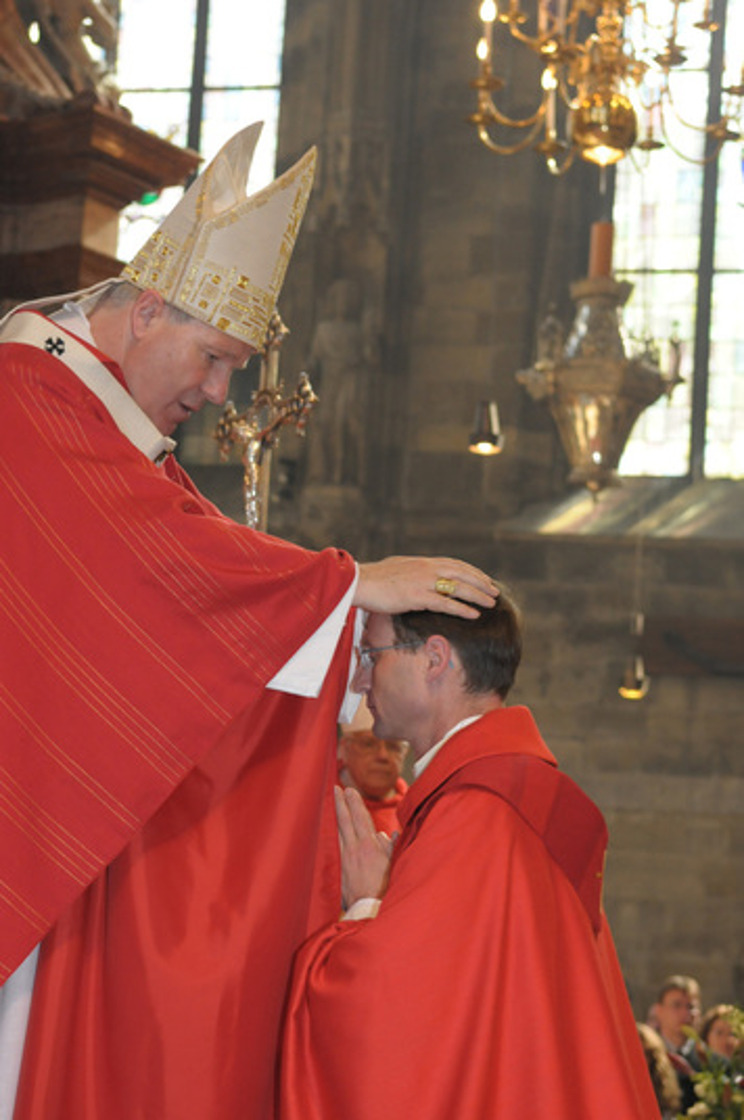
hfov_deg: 16.5
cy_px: 560
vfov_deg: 24.6
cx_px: 372
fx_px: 2564
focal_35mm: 82
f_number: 5
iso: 800
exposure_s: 1/100
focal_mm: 55
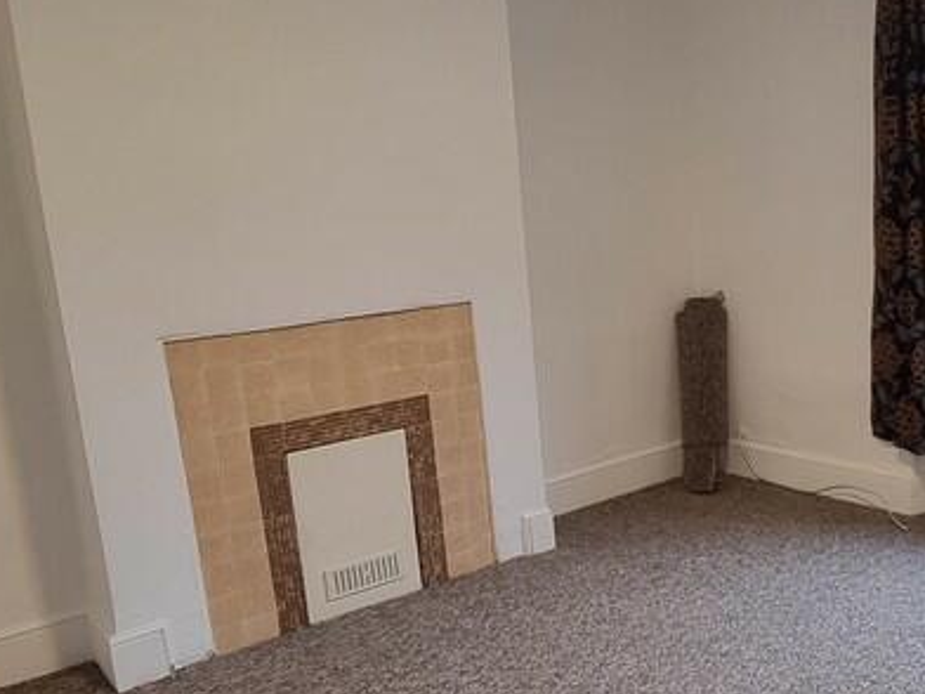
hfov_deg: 51.8
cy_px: 401
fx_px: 909
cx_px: 684
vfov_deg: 41.7
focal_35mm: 34
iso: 200
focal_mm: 2.2
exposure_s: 1/50
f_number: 2.2
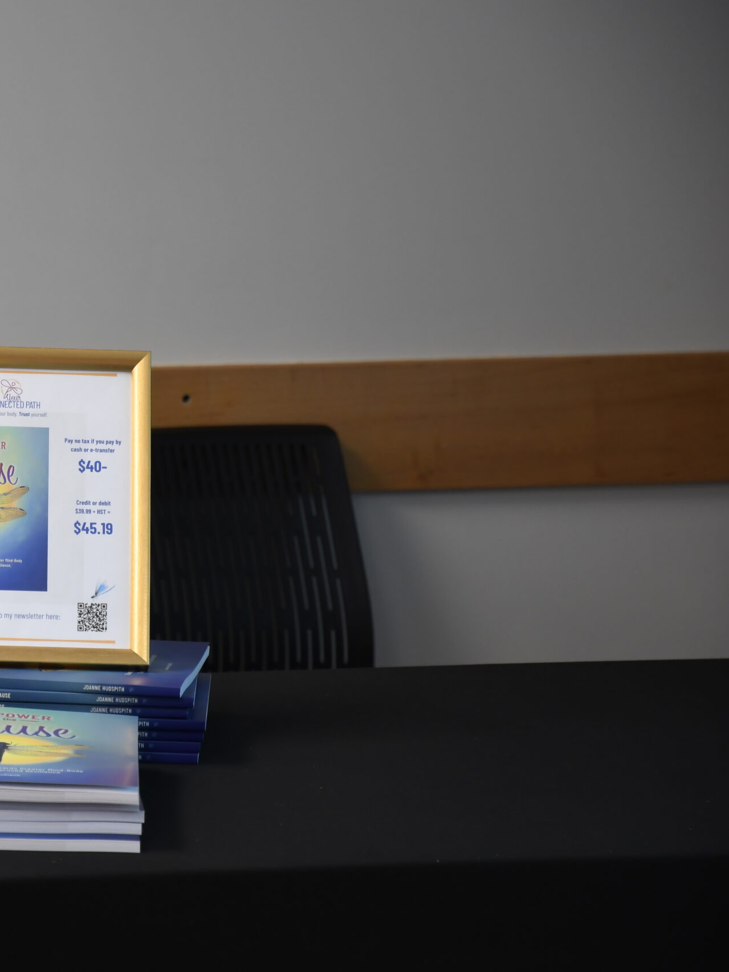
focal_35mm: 174
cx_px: 54
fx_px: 4887
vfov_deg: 11.4
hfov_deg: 8.5
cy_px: 486
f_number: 4
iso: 500
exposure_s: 1/30
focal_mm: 80
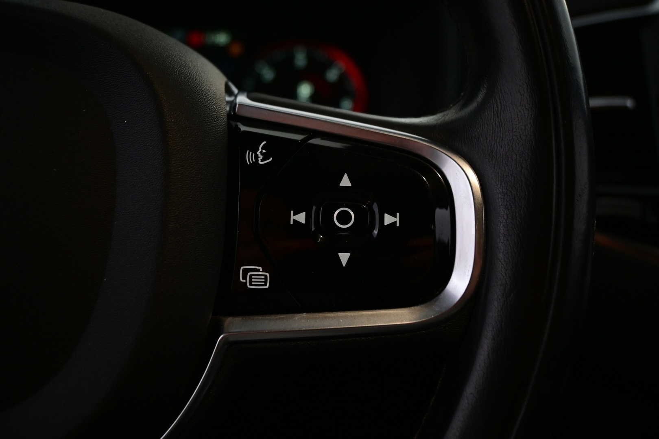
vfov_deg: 38.4
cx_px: 330
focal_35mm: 34
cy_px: 220
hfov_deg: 55.1
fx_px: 631
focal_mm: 23
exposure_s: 1/40
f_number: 4.2
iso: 900
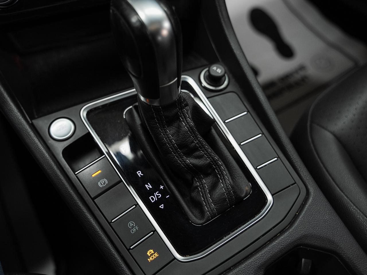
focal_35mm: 32
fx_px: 337
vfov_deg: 44.4
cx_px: 161
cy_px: 138
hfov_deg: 56.9
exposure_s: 1/40
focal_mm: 29.4
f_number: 3.5
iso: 1000
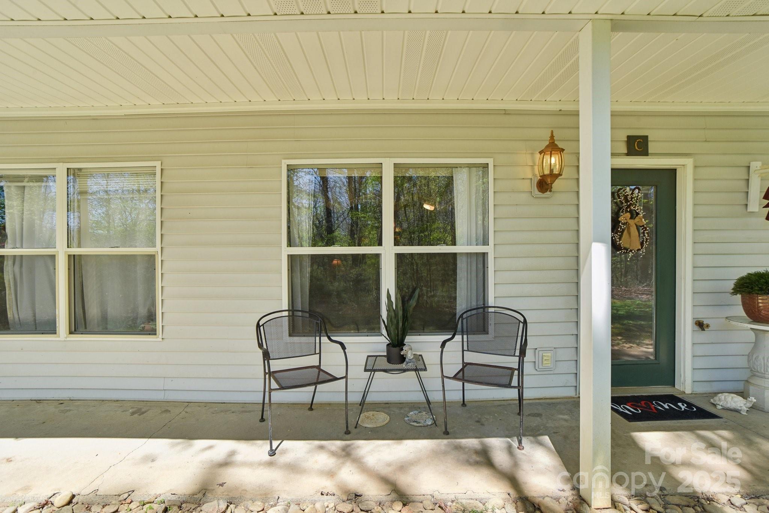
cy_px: 256
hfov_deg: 100.4
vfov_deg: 77.3
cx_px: 384
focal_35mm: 15
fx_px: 320
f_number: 11
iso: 100
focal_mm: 15
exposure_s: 1/50
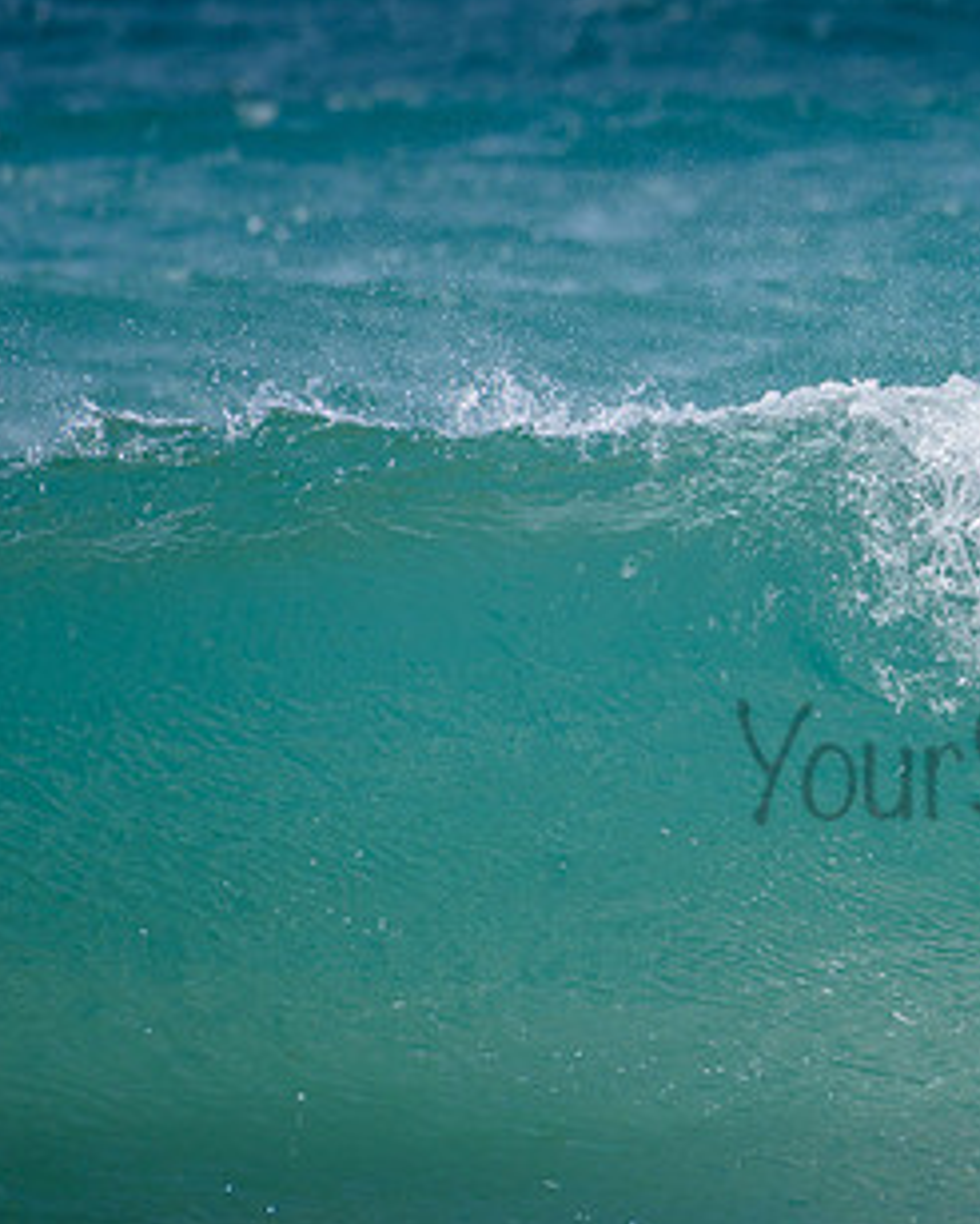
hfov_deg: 1.4
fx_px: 39370
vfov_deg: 1.8
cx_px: 1407
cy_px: 567
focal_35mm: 1087
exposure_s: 1/2000
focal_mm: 500
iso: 125
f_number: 5.6
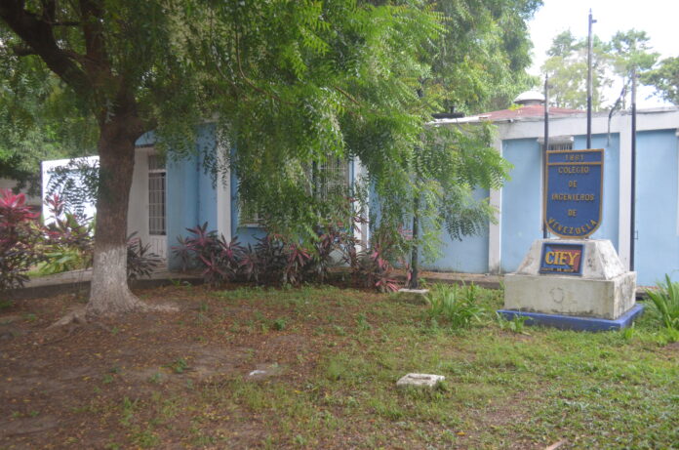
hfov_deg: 57.3
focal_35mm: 33
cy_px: 225
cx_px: 340
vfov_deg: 39.8
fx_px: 621
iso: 800
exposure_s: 1/500
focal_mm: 22
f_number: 3.8
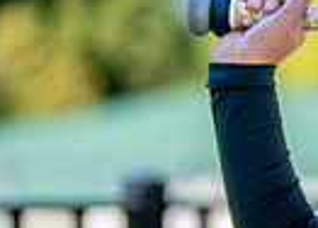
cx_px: 601
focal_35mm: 269
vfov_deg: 5.4
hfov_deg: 7.2
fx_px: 2433
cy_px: 154
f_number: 1.2
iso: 100
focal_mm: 50
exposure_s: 1/1600
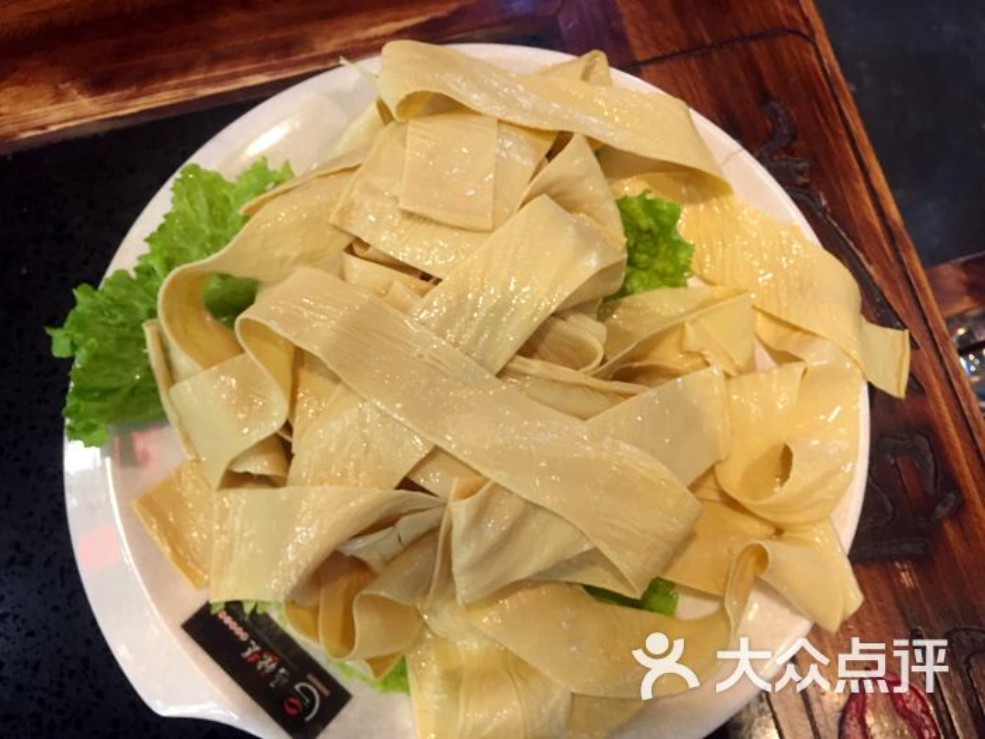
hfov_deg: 61.7
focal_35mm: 29
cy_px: 370
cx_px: 492
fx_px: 825
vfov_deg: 48.2
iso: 125
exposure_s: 1/33
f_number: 2.2
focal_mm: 4.15
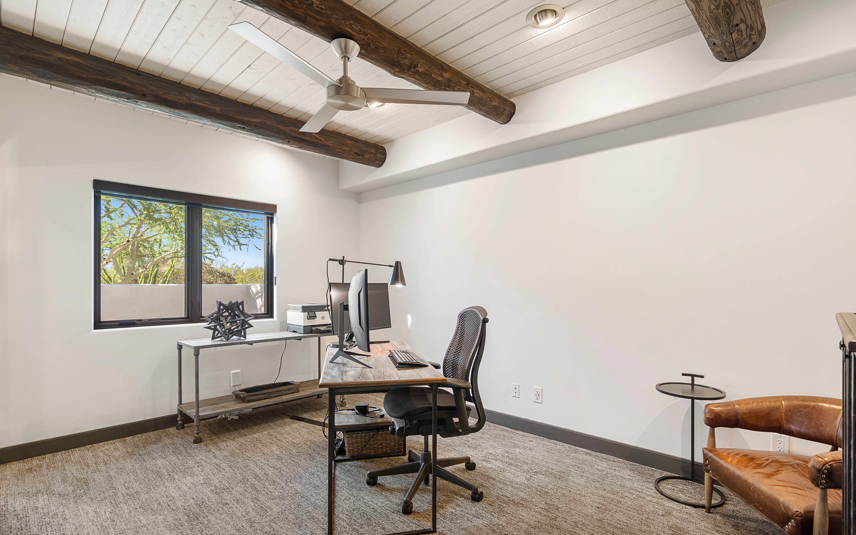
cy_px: 287
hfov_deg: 94.3
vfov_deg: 67.9
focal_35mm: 17
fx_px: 397
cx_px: 441
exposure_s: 1/160
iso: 640
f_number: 5.6
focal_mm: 16
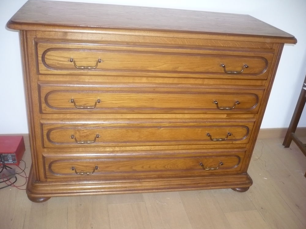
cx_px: 153
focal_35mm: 35
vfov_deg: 40.7
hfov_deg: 52.6
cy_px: 114
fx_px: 309
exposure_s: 1/30
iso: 200
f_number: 2.8
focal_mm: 5.8
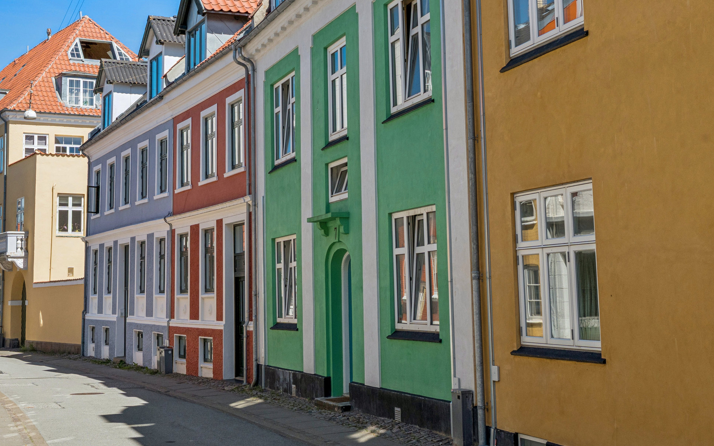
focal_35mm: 52
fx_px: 1012
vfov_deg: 24.7
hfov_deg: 38.9
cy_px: 144
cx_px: 341
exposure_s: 1/500
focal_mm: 33
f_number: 10
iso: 400
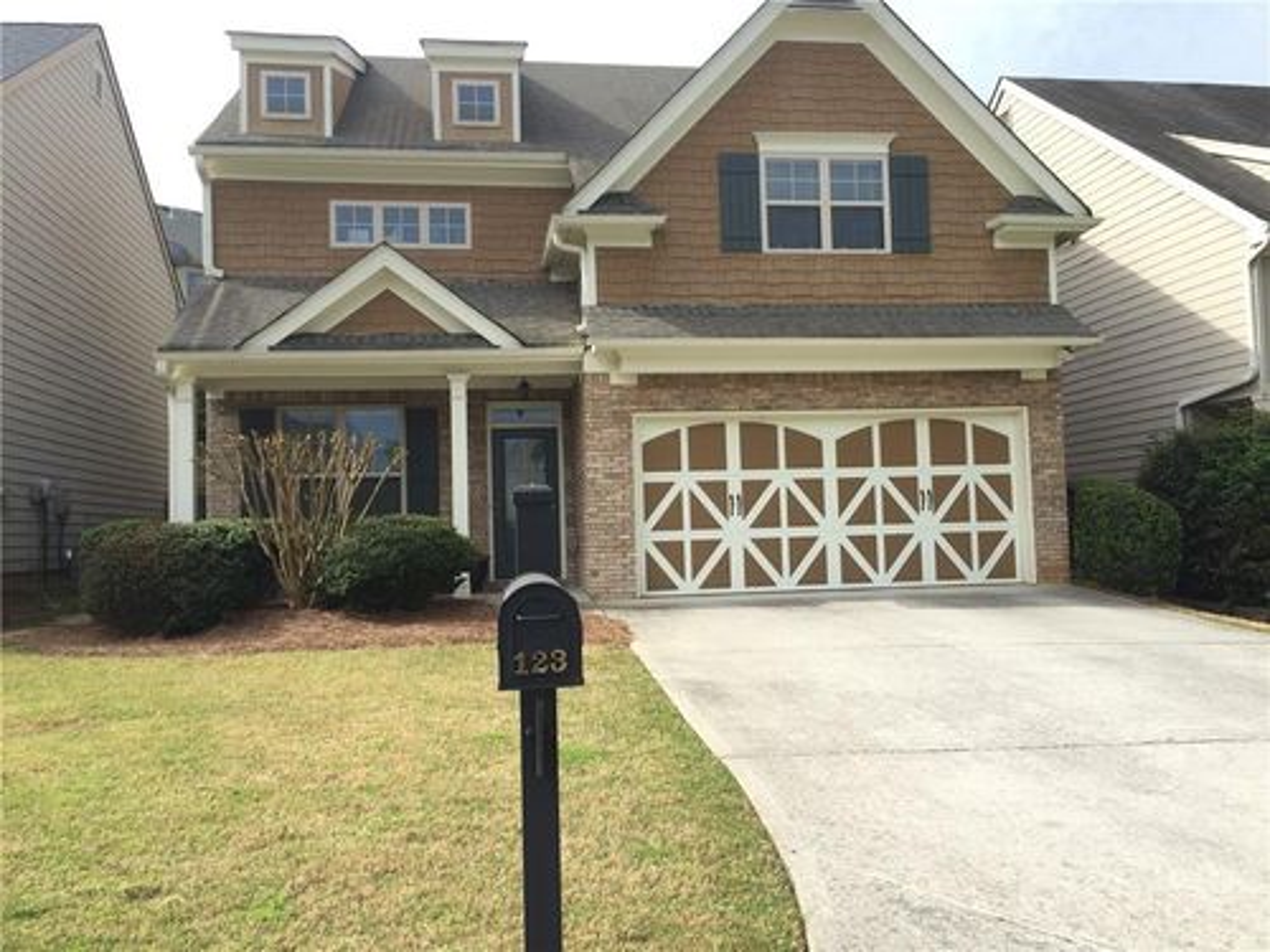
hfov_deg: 61.7
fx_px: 1064
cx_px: 635
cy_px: 476
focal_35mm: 29
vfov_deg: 48.2
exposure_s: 1/1041
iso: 32
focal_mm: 4.15
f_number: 2.2
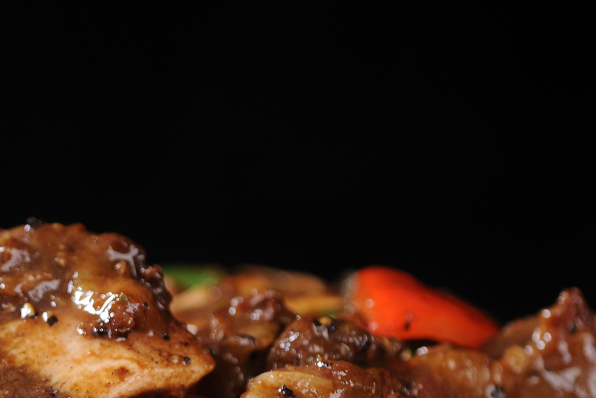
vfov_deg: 6.9
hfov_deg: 10.3
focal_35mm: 197
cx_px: -22
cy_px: 433
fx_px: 3262
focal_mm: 60
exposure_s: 1/200
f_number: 4
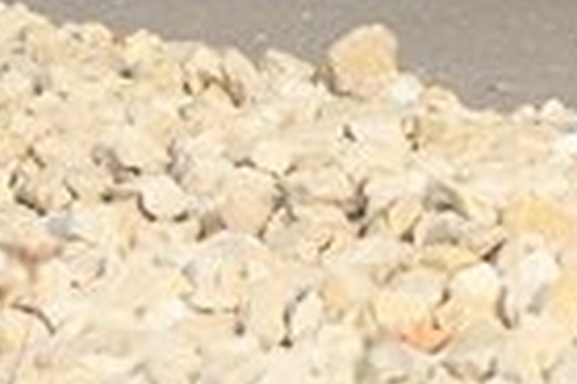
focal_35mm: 835
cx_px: 1369
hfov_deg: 2.5
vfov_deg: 1.6
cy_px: -739
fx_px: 13382
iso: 200
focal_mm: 120
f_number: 7.1
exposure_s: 1/100
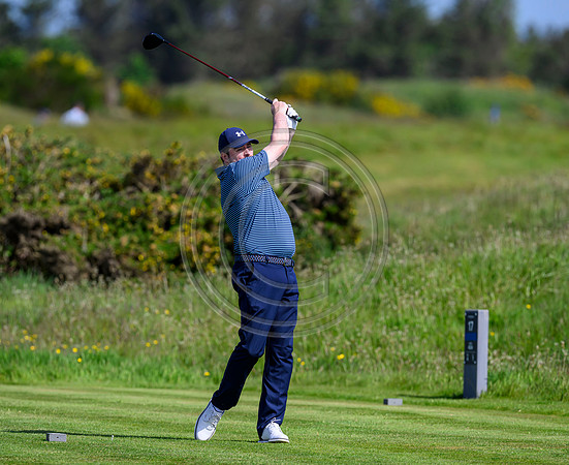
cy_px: 232
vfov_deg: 3.4
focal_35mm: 456
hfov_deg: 4.2
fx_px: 7747
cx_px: 276
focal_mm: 400
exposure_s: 1/5000
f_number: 4.5
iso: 500
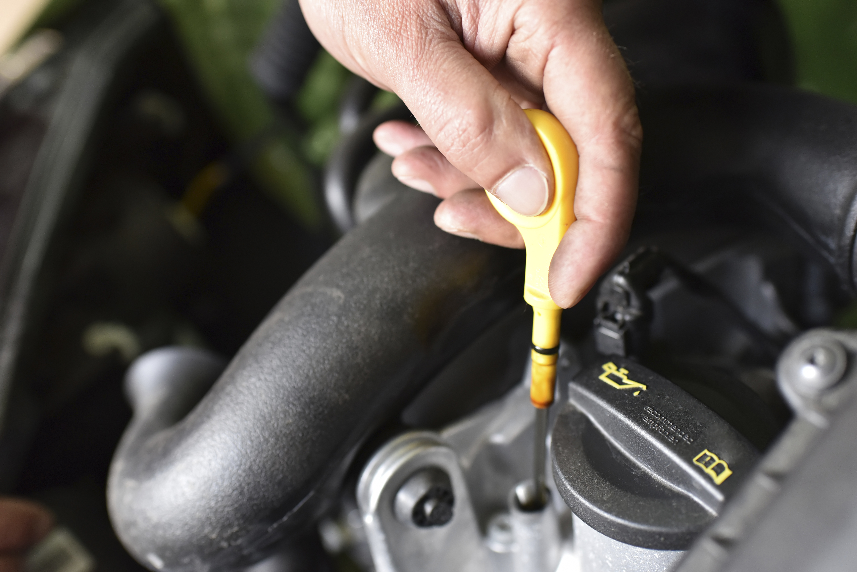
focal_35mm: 35
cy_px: 286
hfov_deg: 54.4
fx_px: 833
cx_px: 428
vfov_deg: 37.9
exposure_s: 1/400
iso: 1600
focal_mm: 35
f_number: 2.8
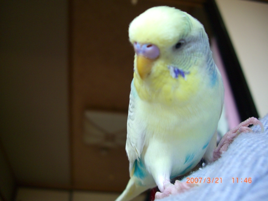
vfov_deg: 37.7
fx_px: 294
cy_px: 100
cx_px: 134
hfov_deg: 49.0
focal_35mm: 38
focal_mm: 7.9
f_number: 2.8
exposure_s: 1/80
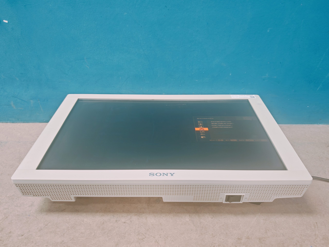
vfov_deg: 51.4
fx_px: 257
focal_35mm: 27
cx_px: 164
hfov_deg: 65.3
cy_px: 124
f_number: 1.4
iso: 250
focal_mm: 6.83
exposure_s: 1/50
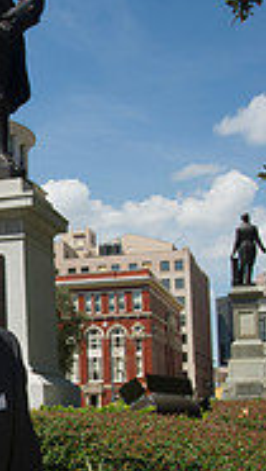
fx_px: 950
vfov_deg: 27.6
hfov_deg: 15.1
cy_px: 337
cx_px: -98
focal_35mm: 76
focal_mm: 30
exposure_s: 1/250
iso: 200
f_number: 9
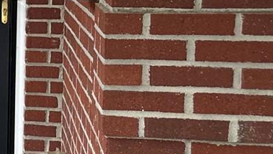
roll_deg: +0.0
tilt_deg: -4.1
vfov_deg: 8.7
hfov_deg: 11.9
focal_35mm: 140
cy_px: 49
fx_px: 1014
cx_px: -418
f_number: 1.78
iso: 80
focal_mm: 6.86
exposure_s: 1/587
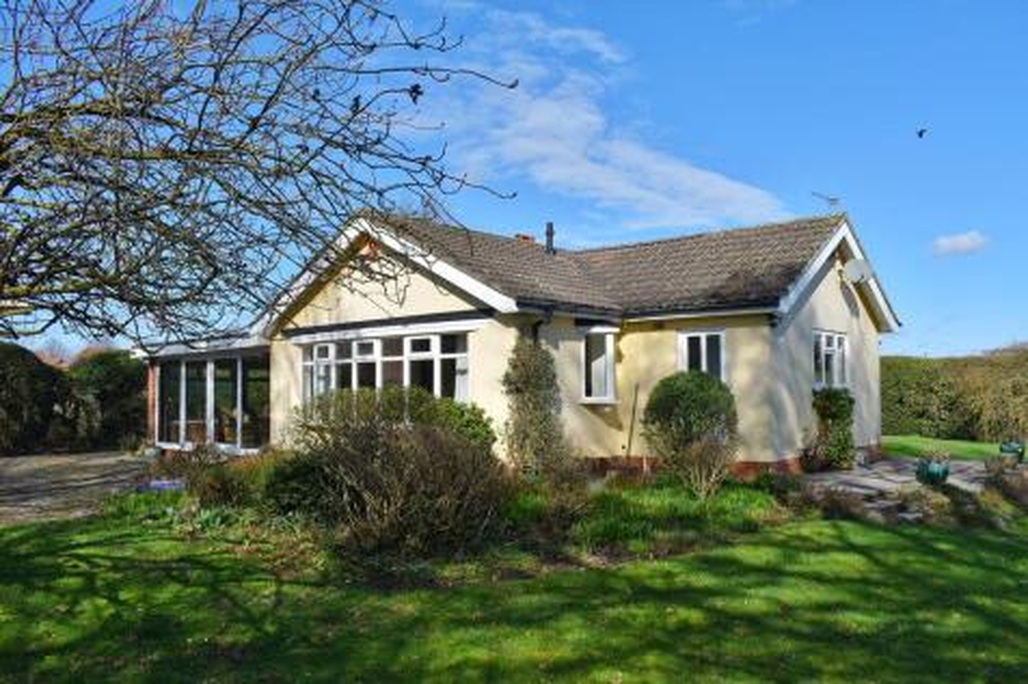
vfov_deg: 47.9
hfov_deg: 67.4
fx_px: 771
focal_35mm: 27
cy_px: 342
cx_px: 514
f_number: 9
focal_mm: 18
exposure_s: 1/320
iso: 100
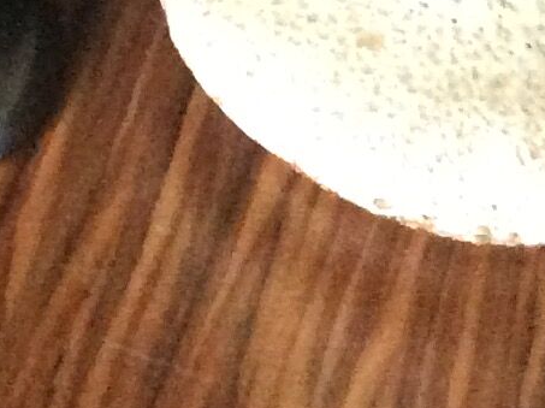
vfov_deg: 7.4
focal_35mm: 183
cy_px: -692
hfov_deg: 9.8
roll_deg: +2.2
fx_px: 2879
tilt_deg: -30.0
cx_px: -658
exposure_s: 1/17
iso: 400
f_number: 2.4
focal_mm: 3.3
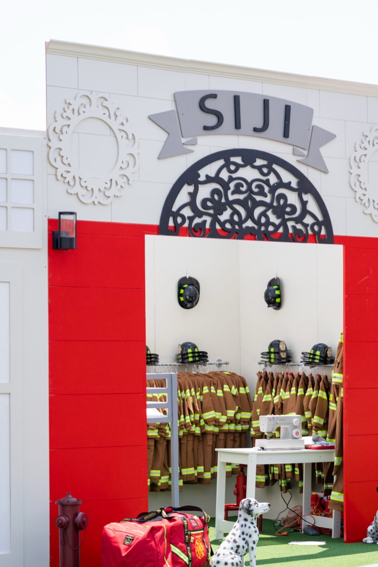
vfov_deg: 20.8
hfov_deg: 13.9
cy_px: 340
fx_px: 1543
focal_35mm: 98
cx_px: 244
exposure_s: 1/2000
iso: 160
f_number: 2.8
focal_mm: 68
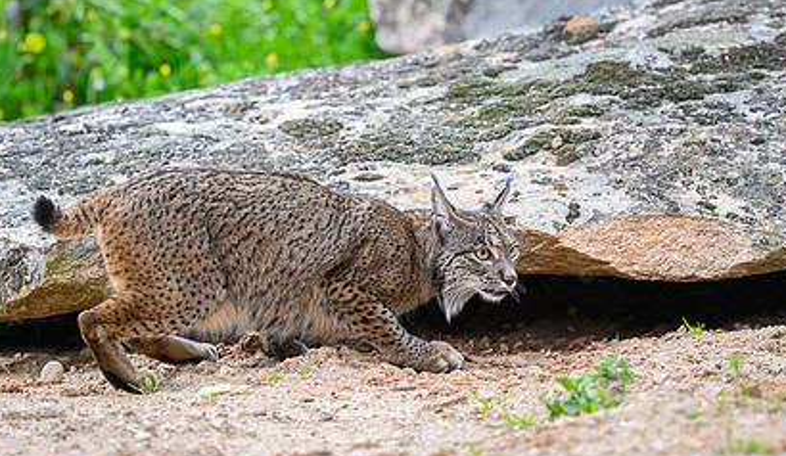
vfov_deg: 2.1
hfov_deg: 3.6
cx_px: 449
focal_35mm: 588
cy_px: 185
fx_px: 12350
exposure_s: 1/1250
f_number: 4
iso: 1000
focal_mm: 400
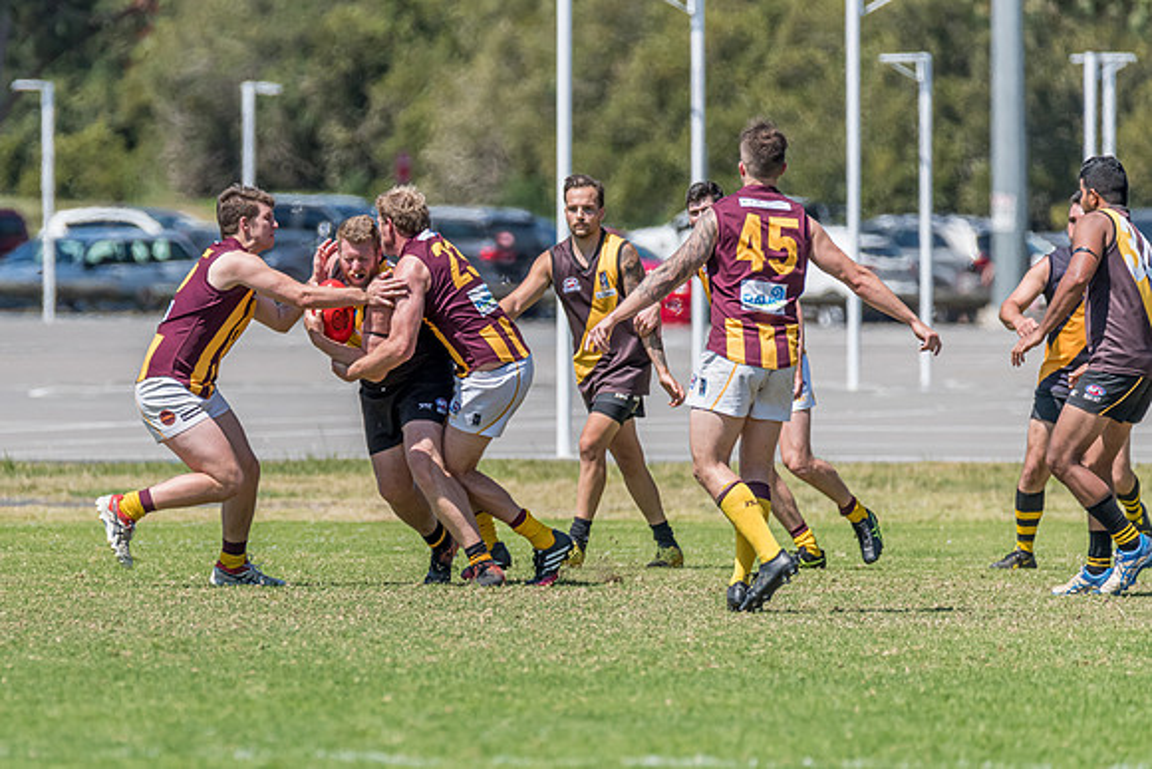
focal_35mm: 692
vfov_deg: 2.0
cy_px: 498
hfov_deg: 3.0
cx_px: 299
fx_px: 22156
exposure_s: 1/2500
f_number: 6.3
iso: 800
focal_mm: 460
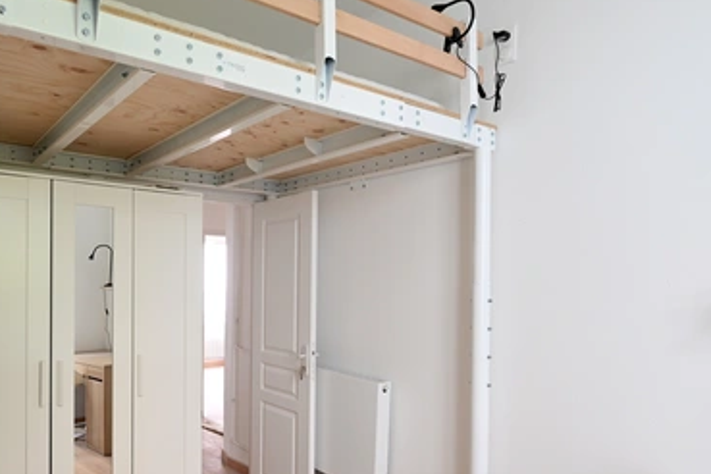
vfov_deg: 49.1
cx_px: 241
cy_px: 294
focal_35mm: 26
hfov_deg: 67.6
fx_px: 513
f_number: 11
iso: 200
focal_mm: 16
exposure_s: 1.6
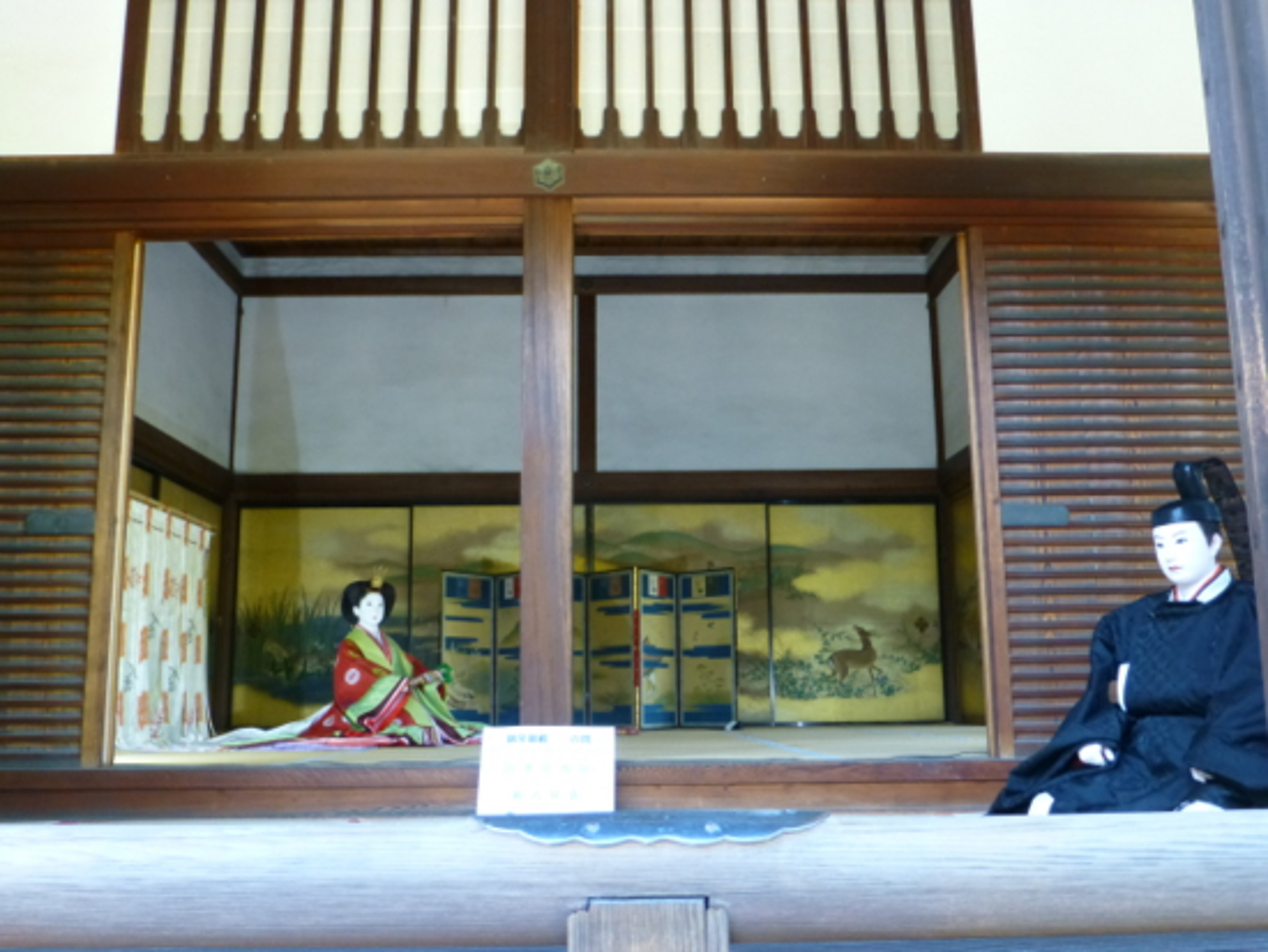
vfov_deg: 41.8
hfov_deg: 53.9
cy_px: 476
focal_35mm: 34
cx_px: 634
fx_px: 1246
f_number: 3.7
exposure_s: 1/40
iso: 400
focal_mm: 6.1
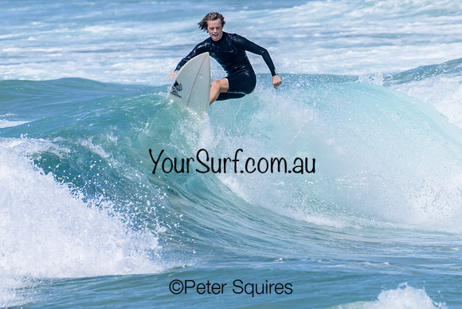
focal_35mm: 1087
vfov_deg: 1.3
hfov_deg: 1.9
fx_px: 13950
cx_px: 187
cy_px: 183
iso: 1250
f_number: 16
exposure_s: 1/2000
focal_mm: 800
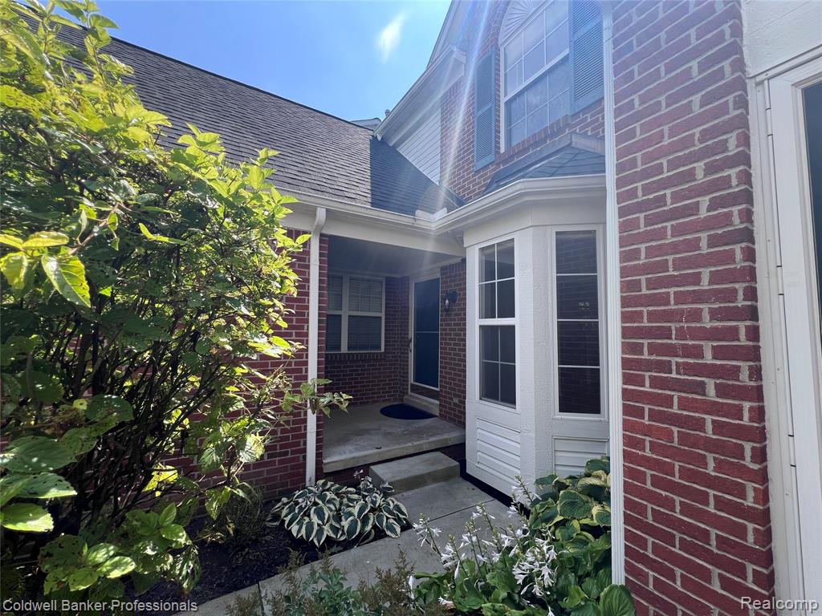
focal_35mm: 13
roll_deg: -1.1
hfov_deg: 106.2
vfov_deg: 89.9
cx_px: 411
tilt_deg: +4.1
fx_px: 309
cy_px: 308
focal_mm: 1.57
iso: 32
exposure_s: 1/488
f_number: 1.8
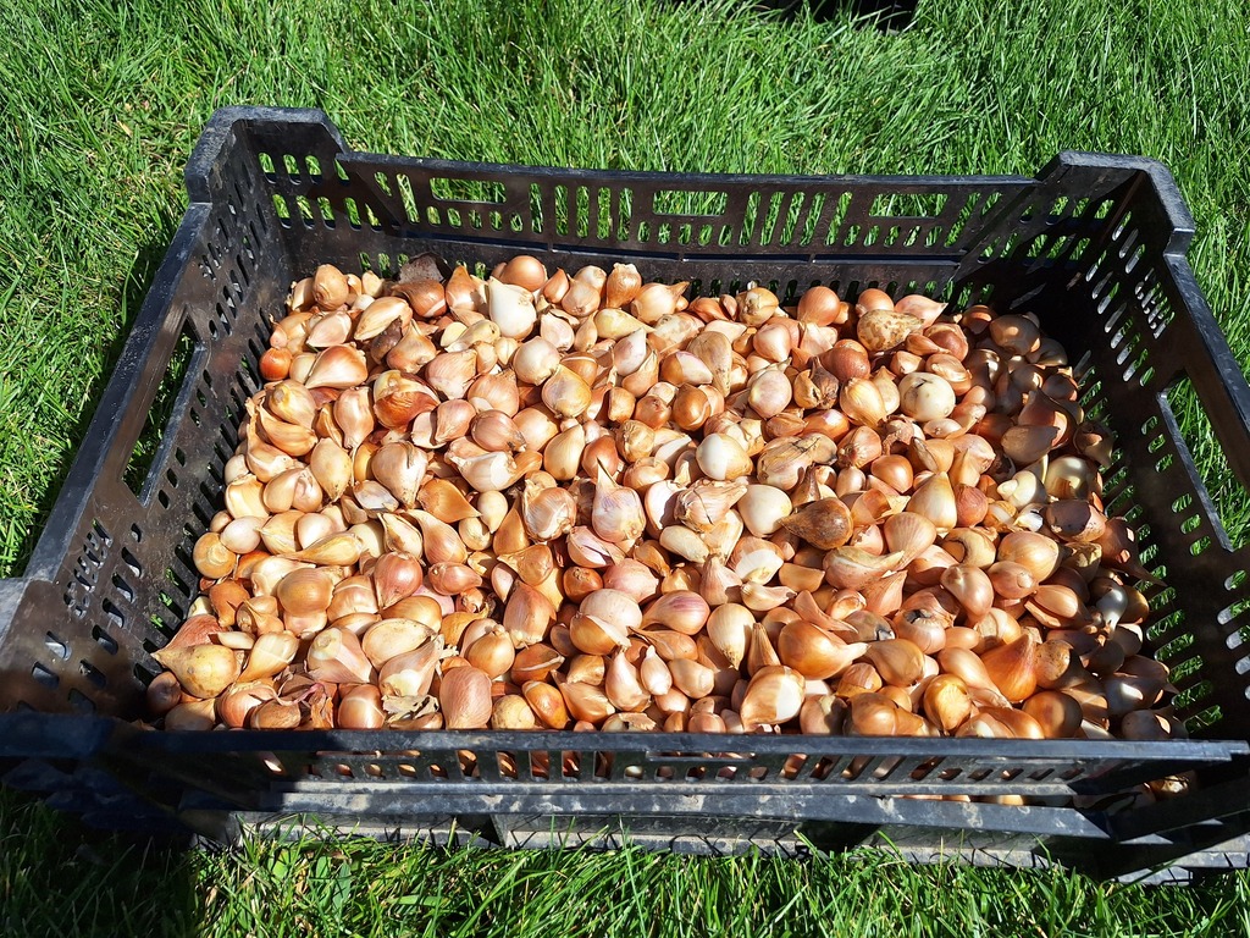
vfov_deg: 58.9
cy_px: 469
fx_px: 831
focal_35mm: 23
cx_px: 625
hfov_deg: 73.9
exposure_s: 1/4902
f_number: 1.8
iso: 40
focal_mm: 5.54
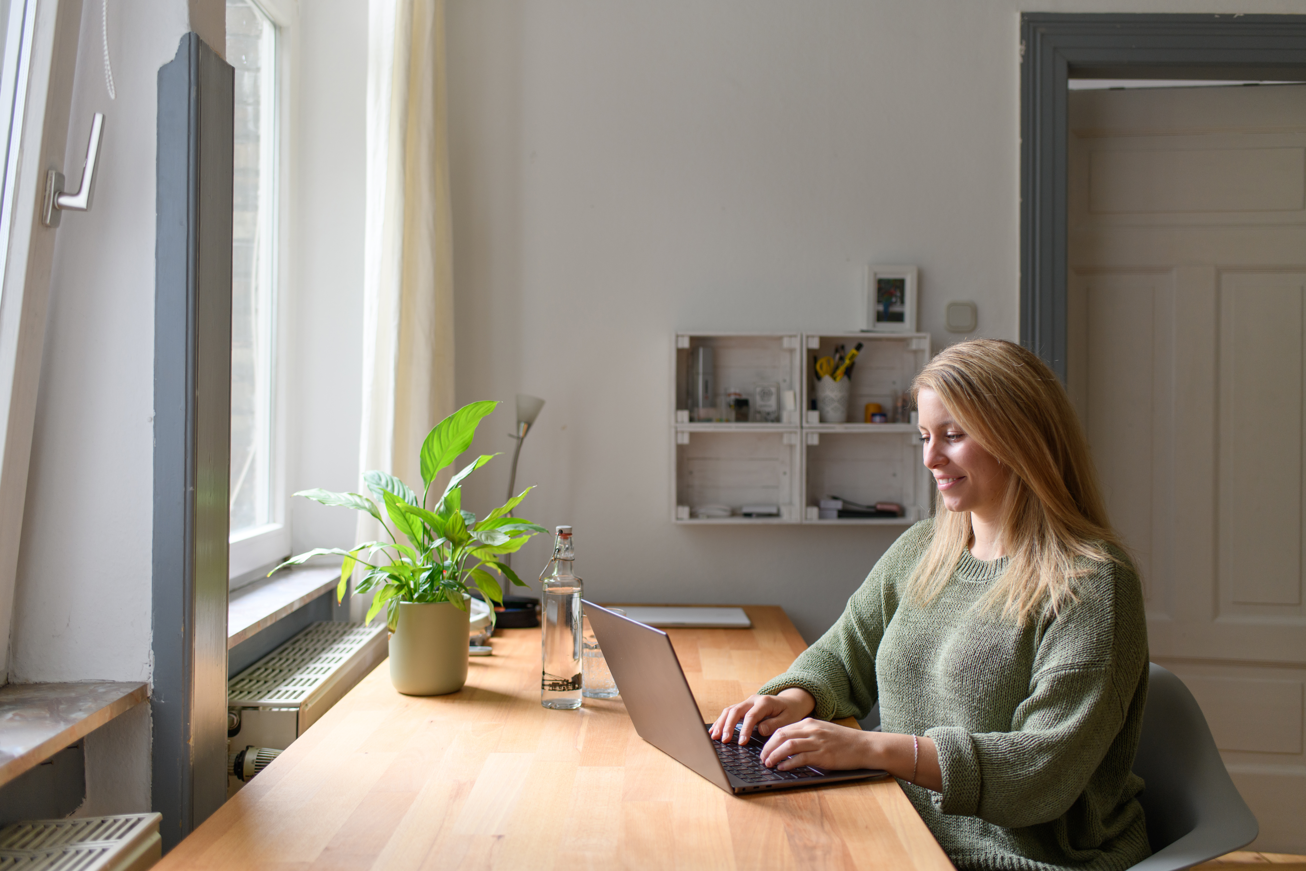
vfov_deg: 37.9
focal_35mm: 35
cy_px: 436
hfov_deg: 54.4
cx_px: 653
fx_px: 1270
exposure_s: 1/125
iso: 320
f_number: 2.2
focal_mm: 35
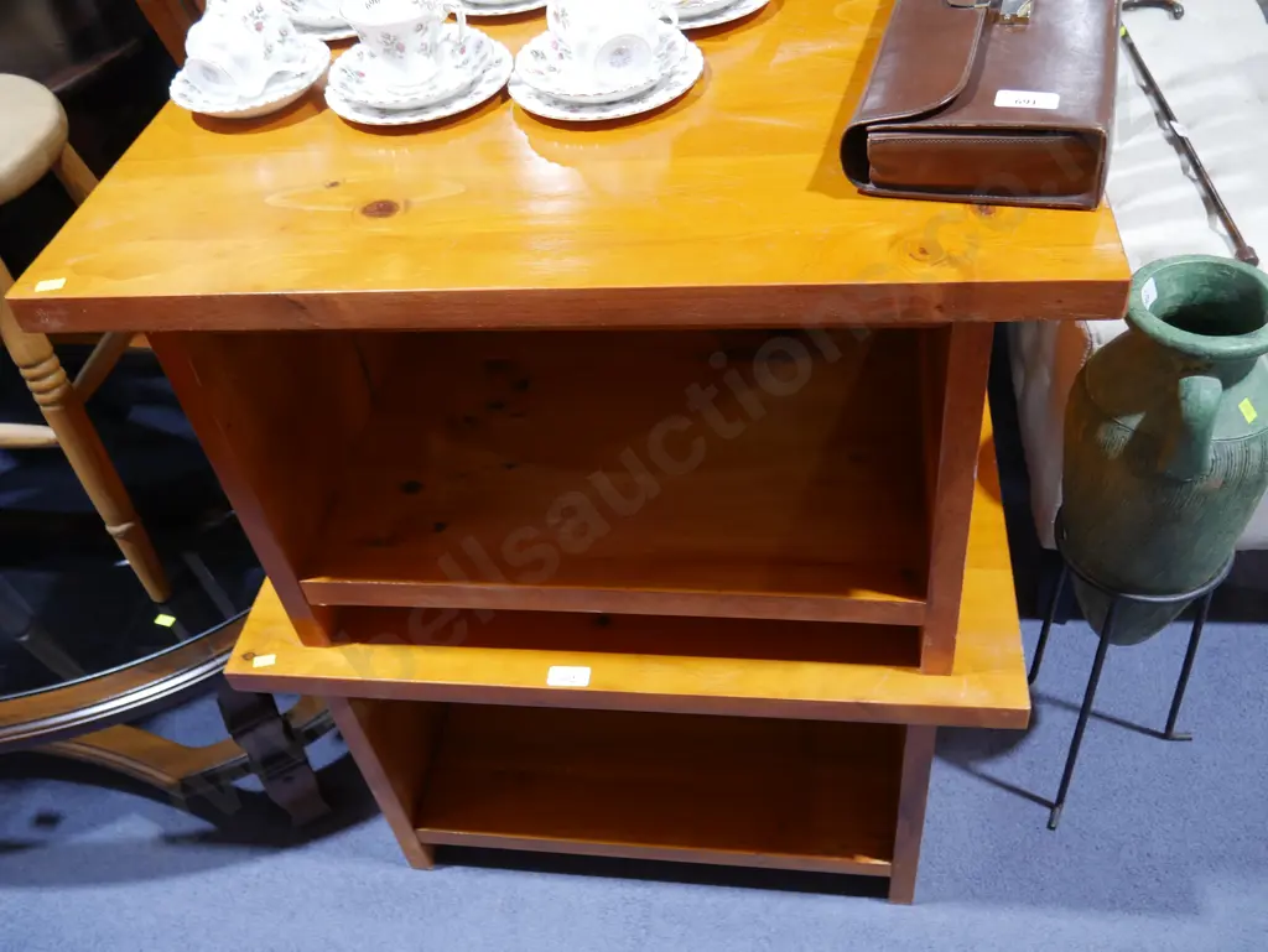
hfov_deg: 56.8
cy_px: 476
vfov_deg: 44.2
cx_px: 634
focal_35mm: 32
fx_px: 1173
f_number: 3.6
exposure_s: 1/60
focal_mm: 16
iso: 500
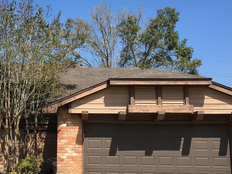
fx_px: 315
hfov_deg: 39.8
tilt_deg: +10.4
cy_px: 101
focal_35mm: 47
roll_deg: -0.1
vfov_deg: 30.8
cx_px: 71
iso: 25
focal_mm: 4.15
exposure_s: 1/1183
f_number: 2.2
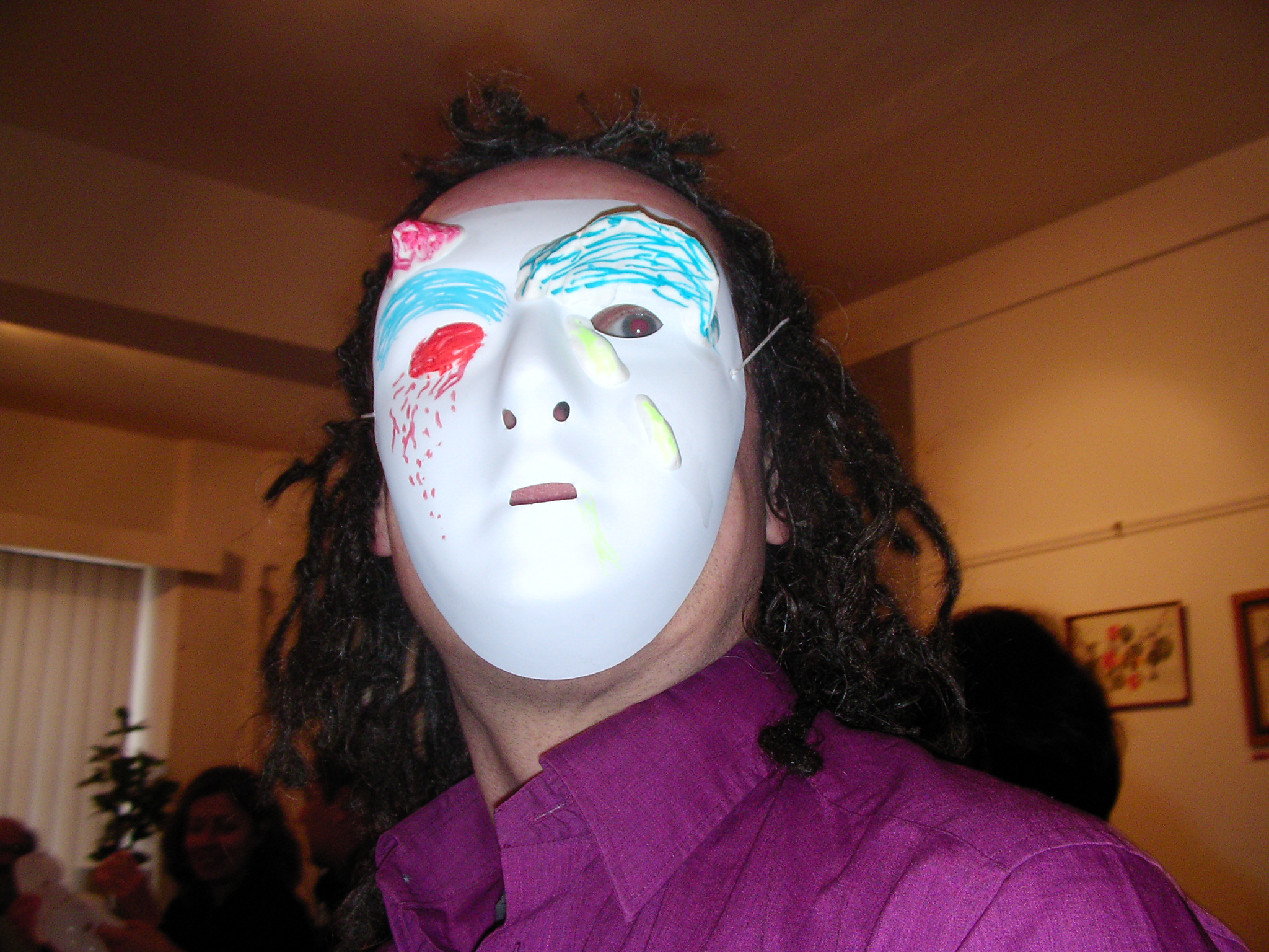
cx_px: 634
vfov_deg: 37.7
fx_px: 1393
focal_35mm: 38
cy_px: 476
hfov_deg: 49.0
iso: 100
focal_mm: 5.8
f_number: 3.5
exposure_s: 1/30
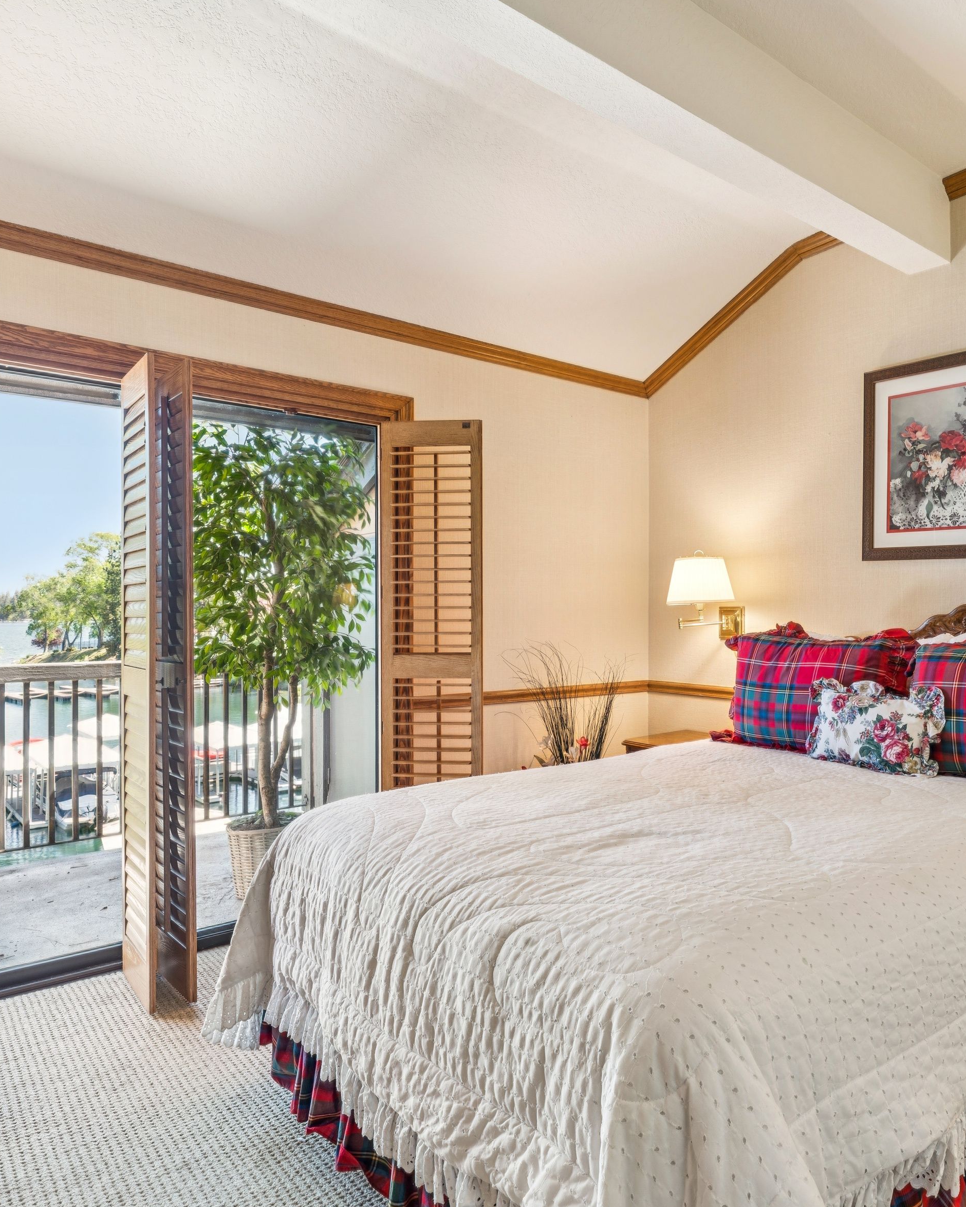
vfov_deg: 71.9
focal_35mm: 23
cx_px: 696
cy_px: 612
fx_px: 832
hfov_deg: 57.9
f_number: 13
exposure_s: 1/2.5
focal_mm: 16.2
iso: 100
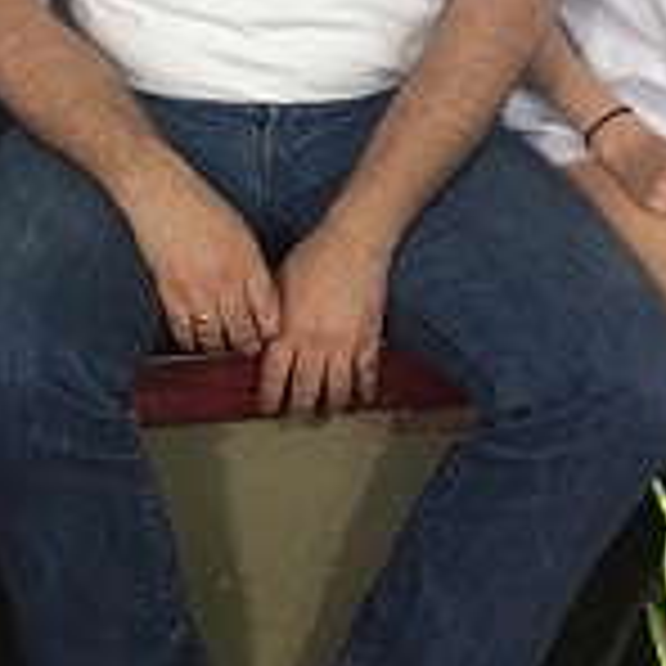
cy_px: -310
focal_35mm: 102
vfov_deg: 15.8
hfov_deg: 17.0
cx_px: 166
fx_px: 2220
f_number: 2.2
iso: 40
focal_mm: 4.15
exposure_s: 1/17
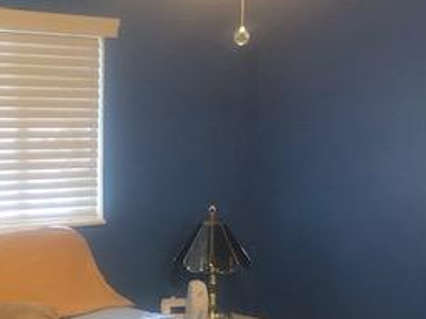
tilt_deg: -7.2
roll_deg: +0.5
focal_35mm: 70
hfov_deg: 26.2
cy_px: 279
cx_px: -8
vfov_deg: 20.6
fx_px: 861
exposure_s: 1/30
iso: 40
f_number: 1.8
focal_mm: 3.99
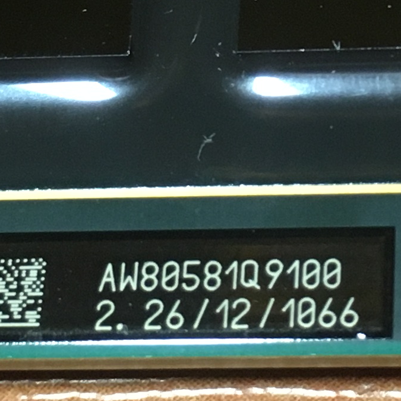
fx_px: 2005
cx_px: 348
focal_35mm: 153
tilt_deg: -60.0
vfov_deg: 11.3
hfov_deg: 11.4
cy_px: -48
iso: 160
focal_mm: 4.15
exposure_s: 1/33
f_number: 2.2
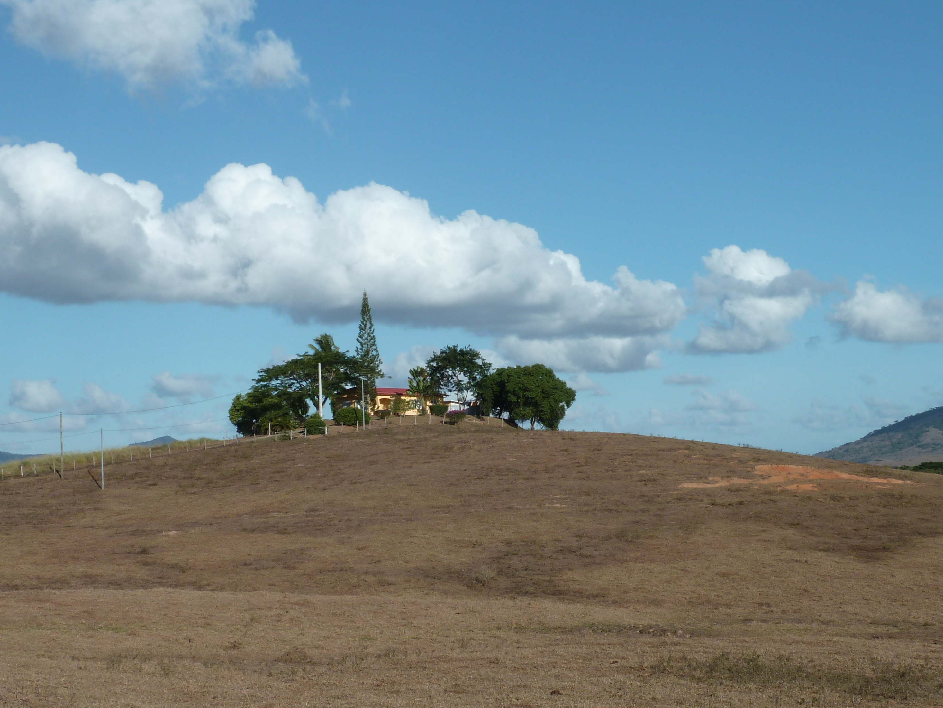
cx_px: 528
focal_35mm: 60
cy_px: 422
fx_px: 1635
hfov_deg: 32.1
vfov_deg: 24.4
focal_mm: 7.3
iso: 80
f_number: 5.6
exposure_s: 1/400
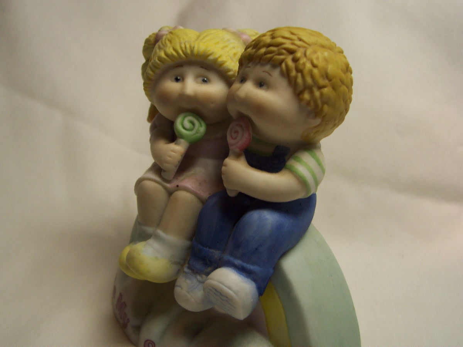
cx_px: 232
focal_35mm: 37
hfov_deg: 50.1
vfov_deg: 38.7
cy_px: 174
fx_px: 495
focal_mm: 5.6
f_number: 2.8
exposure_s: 1/125
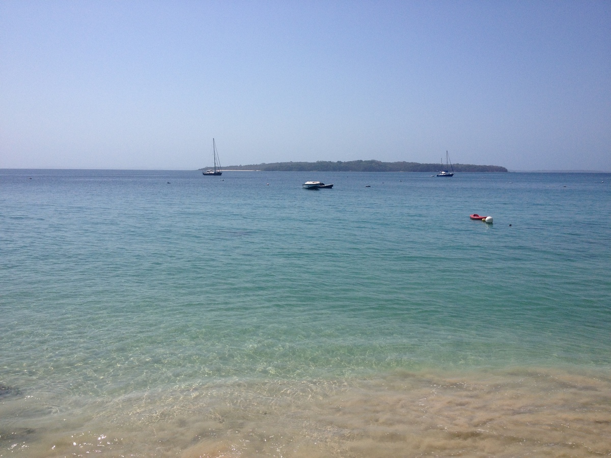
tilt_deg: -9.0
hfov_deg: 52.6
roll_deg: +0.1
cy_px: 229
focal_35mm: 35
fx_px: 618
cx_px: 306
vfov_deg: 40.7
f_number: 2.4
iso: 50
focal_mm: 4.28
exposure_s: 1/3953
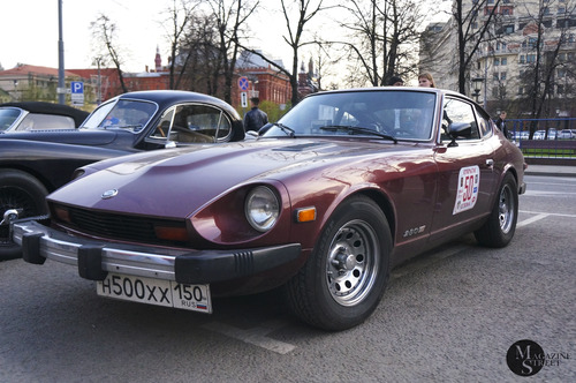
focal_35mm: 33
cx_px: 288
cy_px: 192
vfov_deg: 39.9
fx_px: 527
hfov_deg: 57.3
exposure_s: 1/2000
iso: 1250
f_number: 4
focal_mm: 22
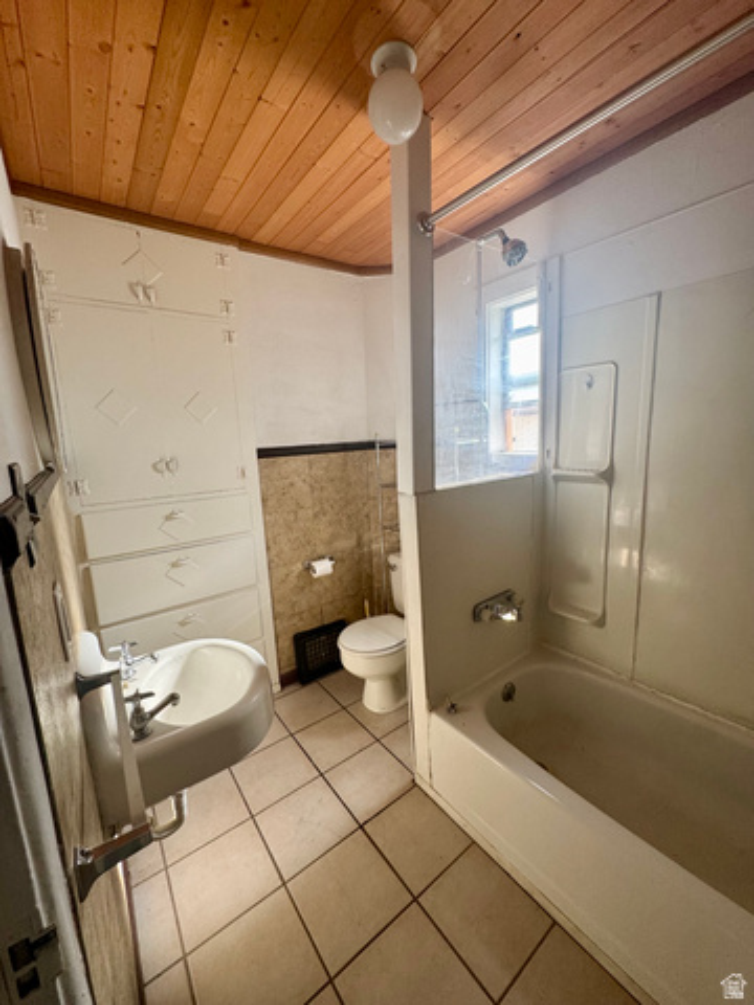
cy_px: 502
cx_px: 377
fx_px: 407
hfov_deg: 85.7
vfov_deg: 102.1
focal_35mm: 14
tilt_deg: -9.6
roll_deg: +2.8
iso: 160
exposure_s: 1/99
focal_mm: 2.22
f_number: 2.2
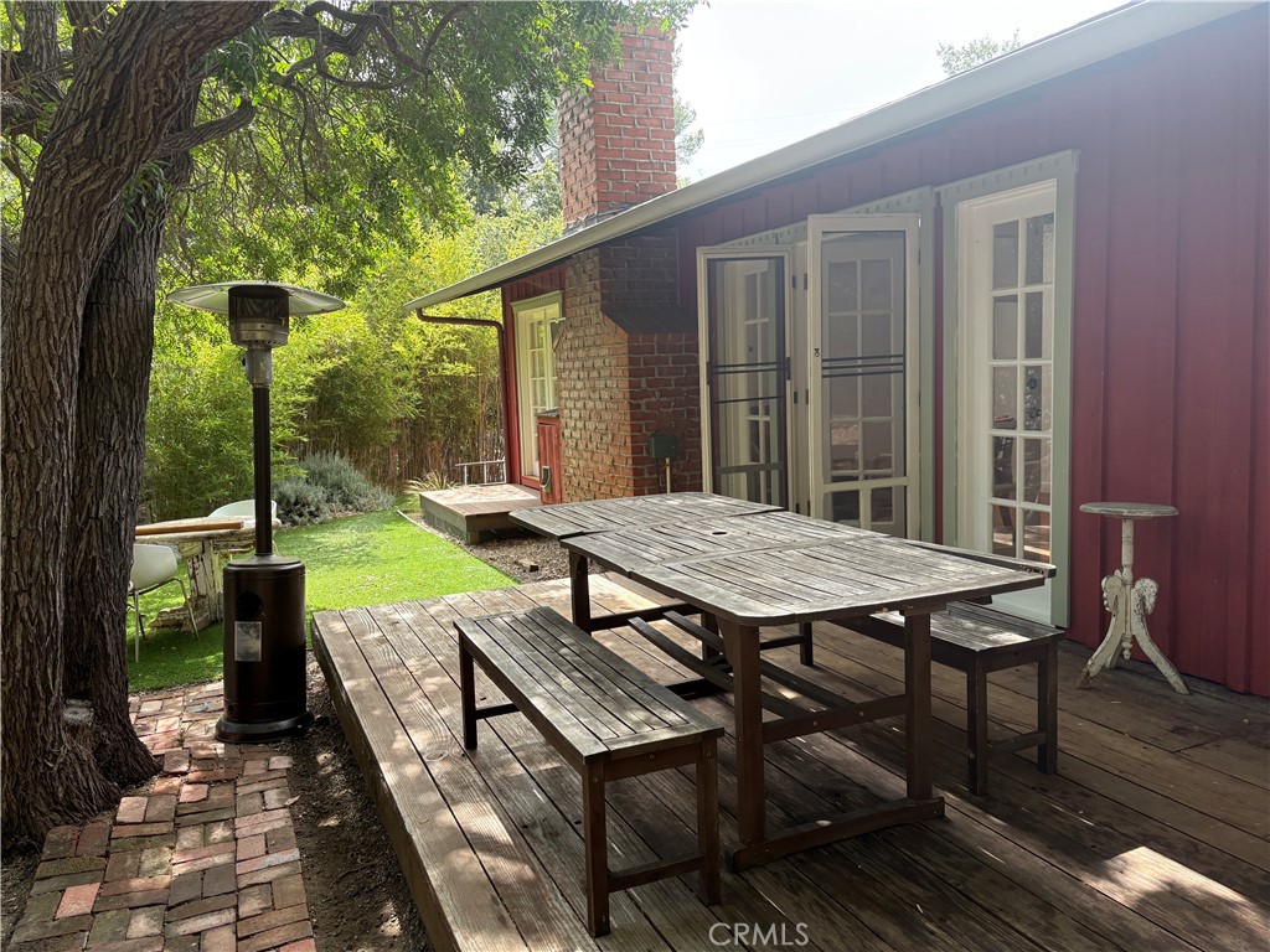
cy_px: 476
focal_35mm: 26
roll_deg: +2.7
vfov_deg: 53.1
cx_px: 635
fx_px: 954
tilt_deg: -5.2
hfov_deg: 67.3
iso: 64
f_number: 1.6
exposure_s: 1/357
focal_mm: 5.96
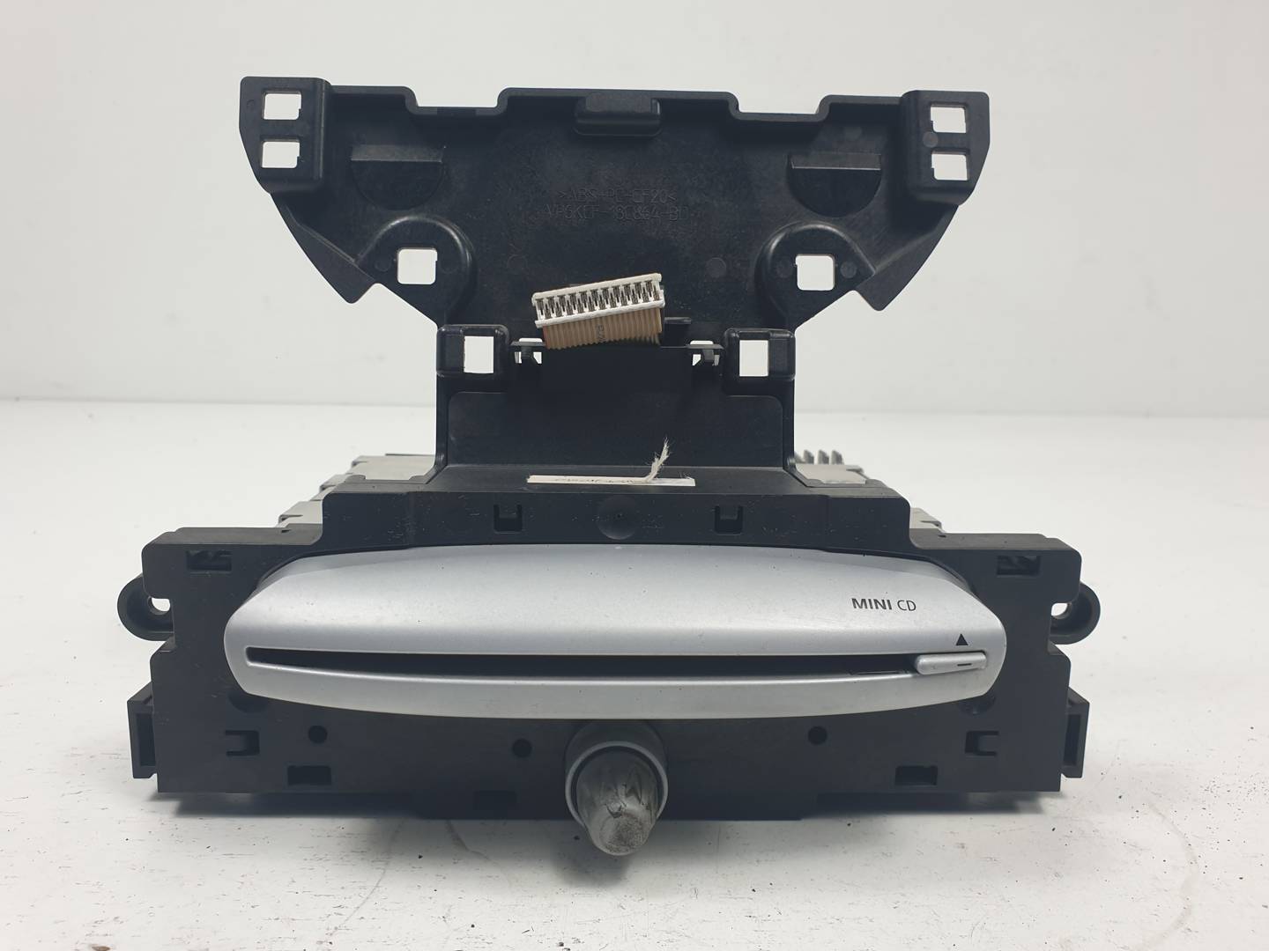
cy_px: 476
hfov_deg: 67.3
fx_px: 953
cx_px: 634
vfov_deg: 53.1
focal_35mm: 26
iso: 50
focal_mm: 4.3
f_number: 2.4
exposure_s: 1/188
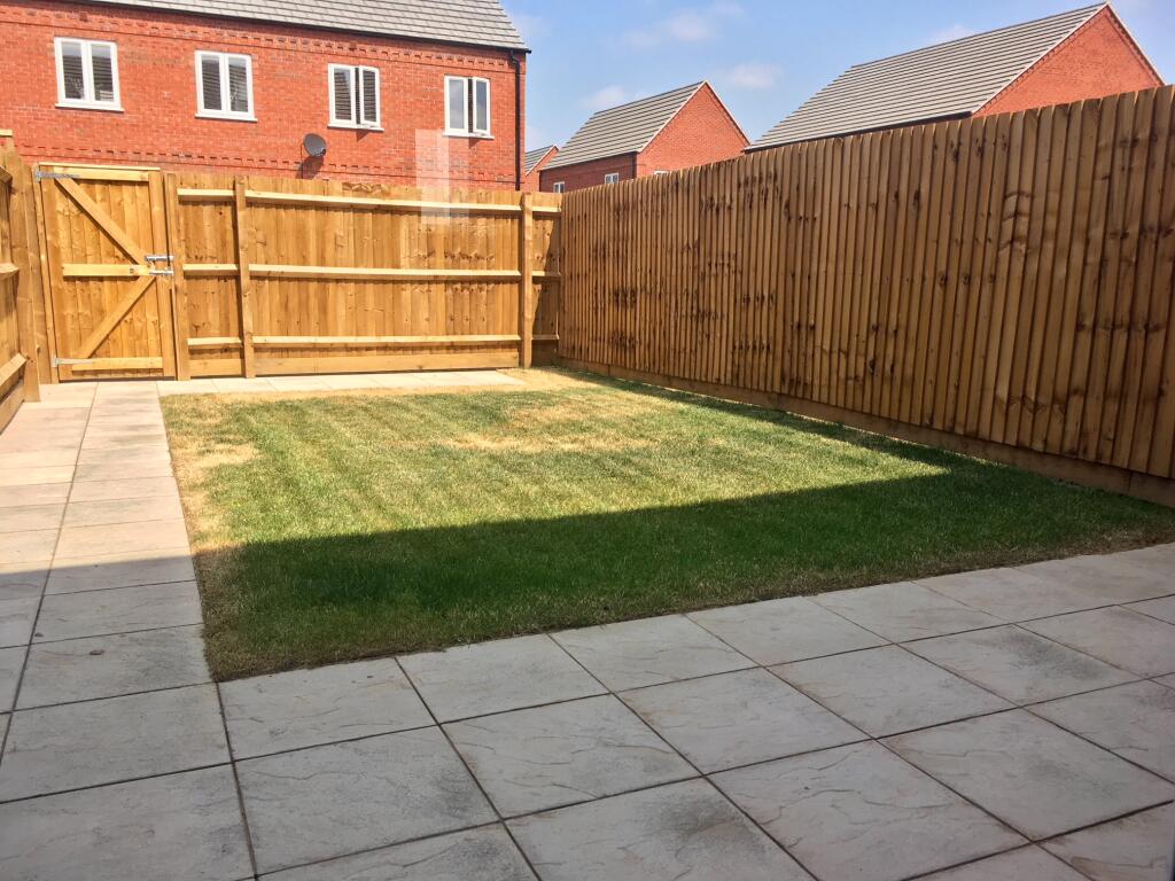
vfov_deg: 48.2
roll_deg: -0.9
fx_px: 984
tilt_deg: -10.3
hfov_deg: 61.7
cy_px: 440
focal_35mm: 29
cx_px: 588
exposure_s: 1/630
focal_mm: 4.15
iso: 25
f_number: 2.2
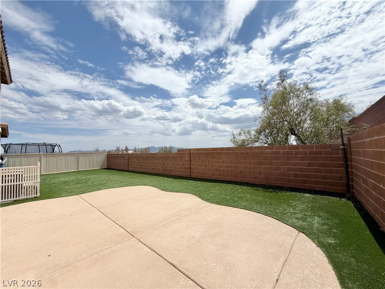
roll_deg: +1.8
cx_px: 192
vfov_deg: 85.7
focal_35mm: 14
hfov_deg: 102.1
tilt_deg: +2.6
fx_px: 156
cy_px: 144
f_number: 2.2
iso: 20
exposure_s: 1/2506
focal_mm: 2.22
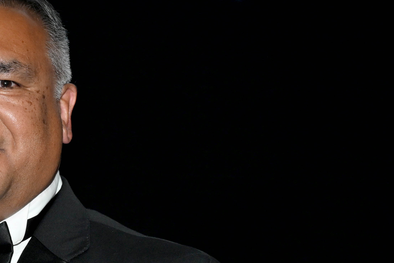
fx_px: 2506
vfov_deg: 5.9
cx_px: -205
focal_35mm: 229
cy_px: 377
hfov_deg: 8.8
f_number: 5.6
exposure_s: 1/160
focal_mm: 61
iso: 800
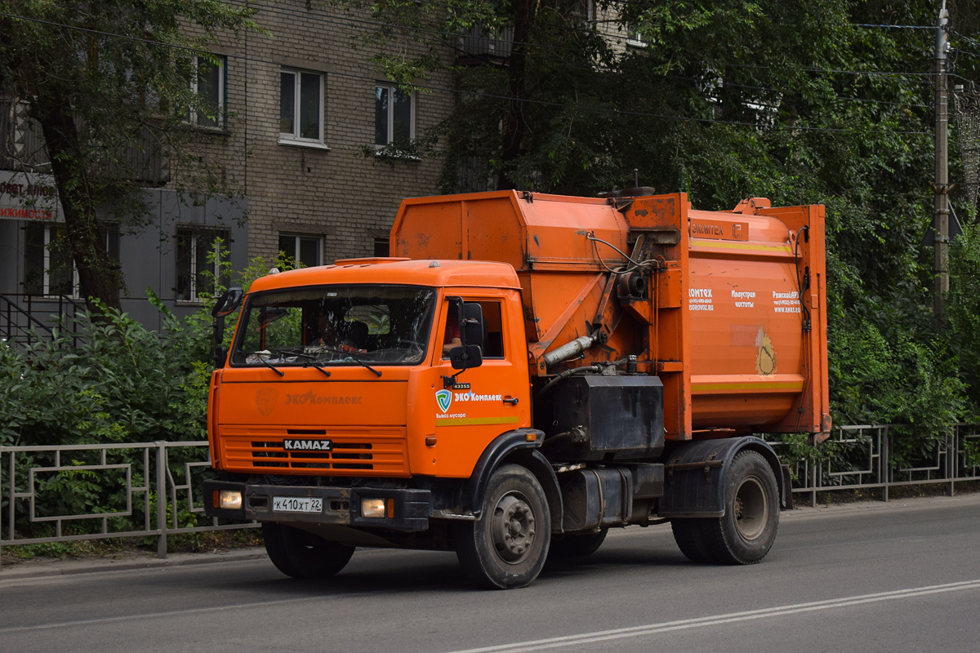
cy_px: 326
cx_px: 490
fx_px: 1715
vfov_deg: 21.6
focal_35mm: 63
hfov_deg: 31.9
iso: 200
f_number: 5
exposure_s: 1/800
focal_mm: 42
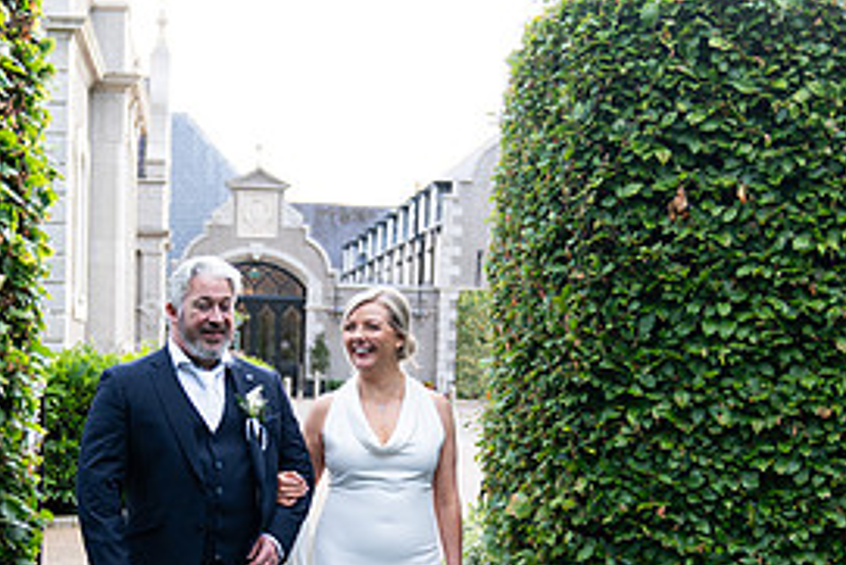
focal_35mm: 62
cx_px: 356
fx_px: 1458
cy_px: 482
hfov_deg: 32.3
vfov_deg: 21.6
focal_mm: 29
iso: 400
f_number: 2.8
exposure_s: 1/200
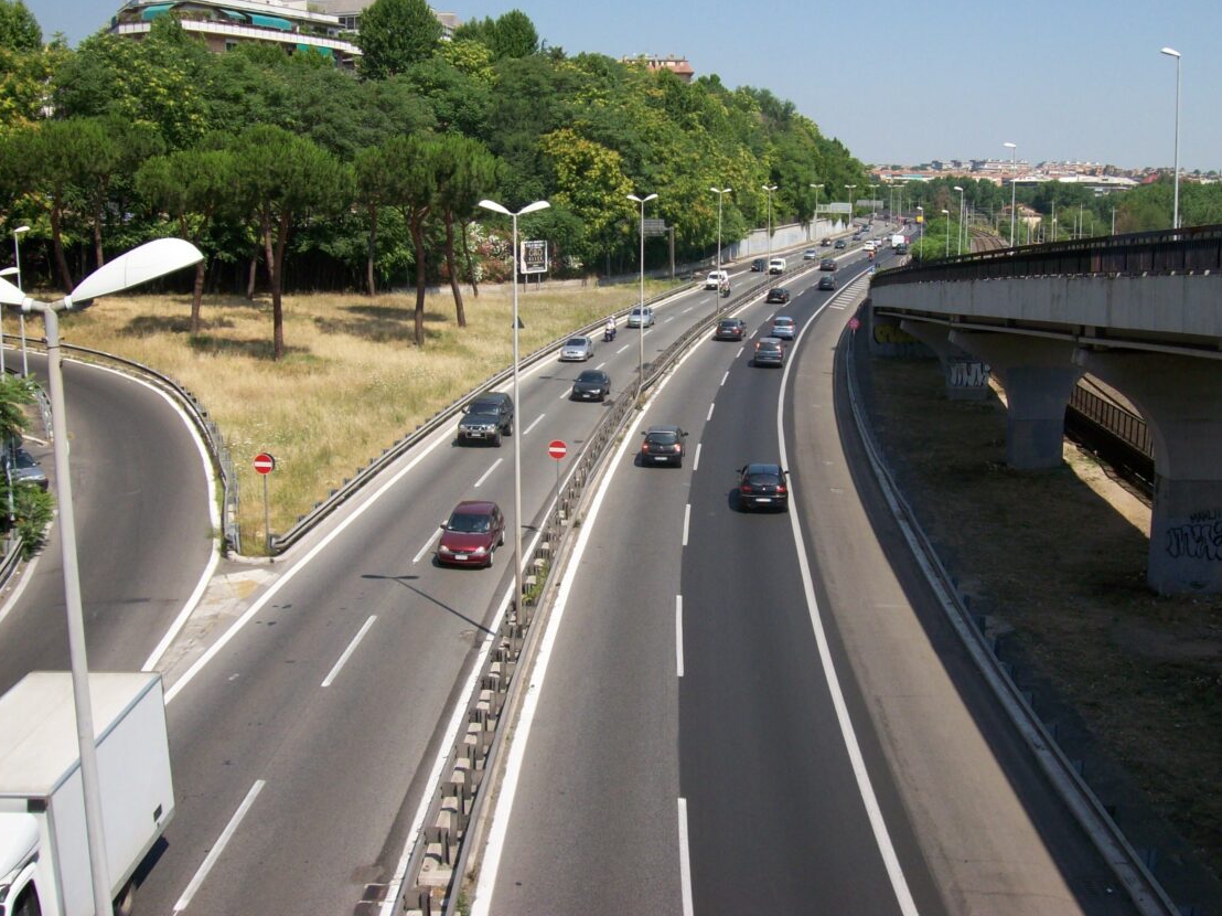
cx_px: 654
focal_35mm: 39
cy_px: 423
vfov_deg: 36.8
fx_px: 1376
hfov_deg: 47.8
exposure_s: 1/488
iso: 80
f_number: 4.8
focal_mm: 6
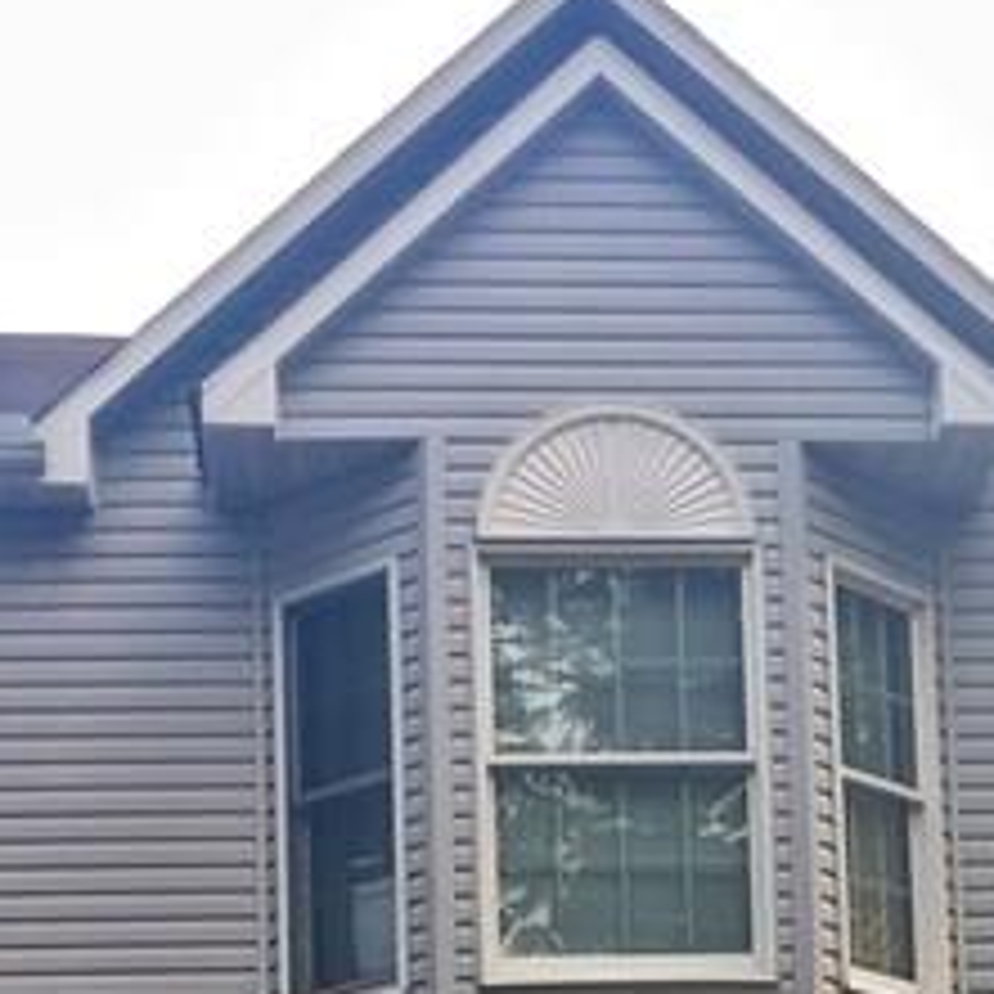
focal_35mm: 119
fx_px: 3866
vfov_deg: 14.2
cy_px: 1196
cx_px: 742
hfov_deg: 14.6
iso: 25
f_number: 2.2
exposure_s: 1/128
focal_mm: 4.15
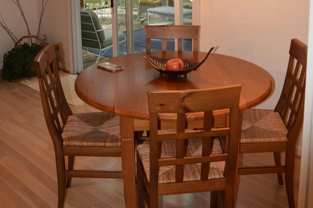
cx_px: 156
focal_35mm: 46
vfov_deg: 27.4
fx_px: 400
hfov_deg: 42.7
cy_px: -4
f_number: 5
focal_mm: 20
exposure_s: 1/100
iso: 800
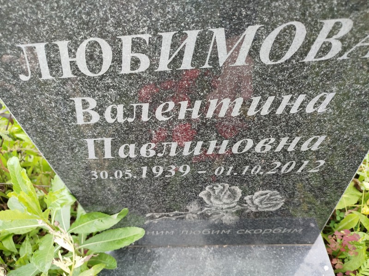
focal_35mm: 24
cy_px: 138
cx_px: 184
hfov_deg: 71.6
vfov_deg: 56.8
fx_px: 256
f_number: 1.7
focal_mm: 5.31
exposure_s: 1/50
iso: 50
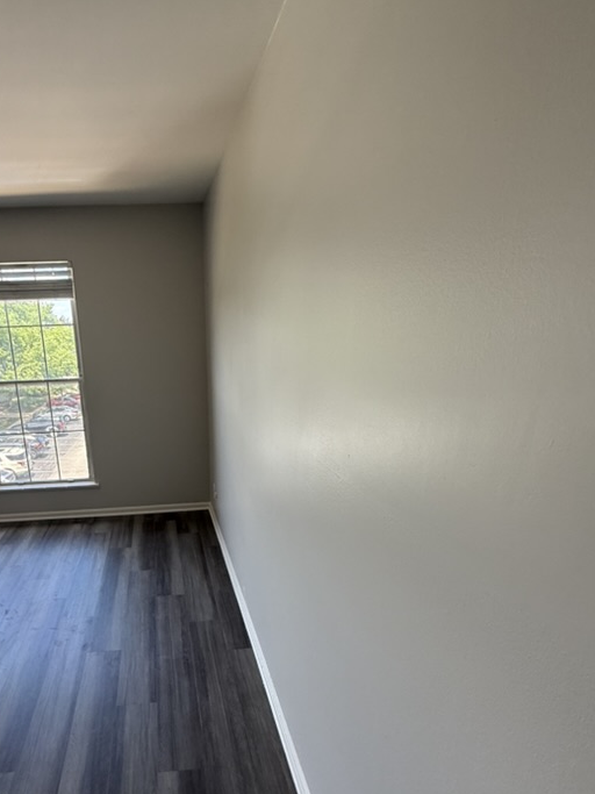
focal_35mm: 21
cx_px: 187
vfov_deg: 77.7
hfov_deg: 61.5
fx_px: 481
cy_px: 492
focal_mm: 2.22
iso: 80
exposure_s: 1/99
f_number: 2.2
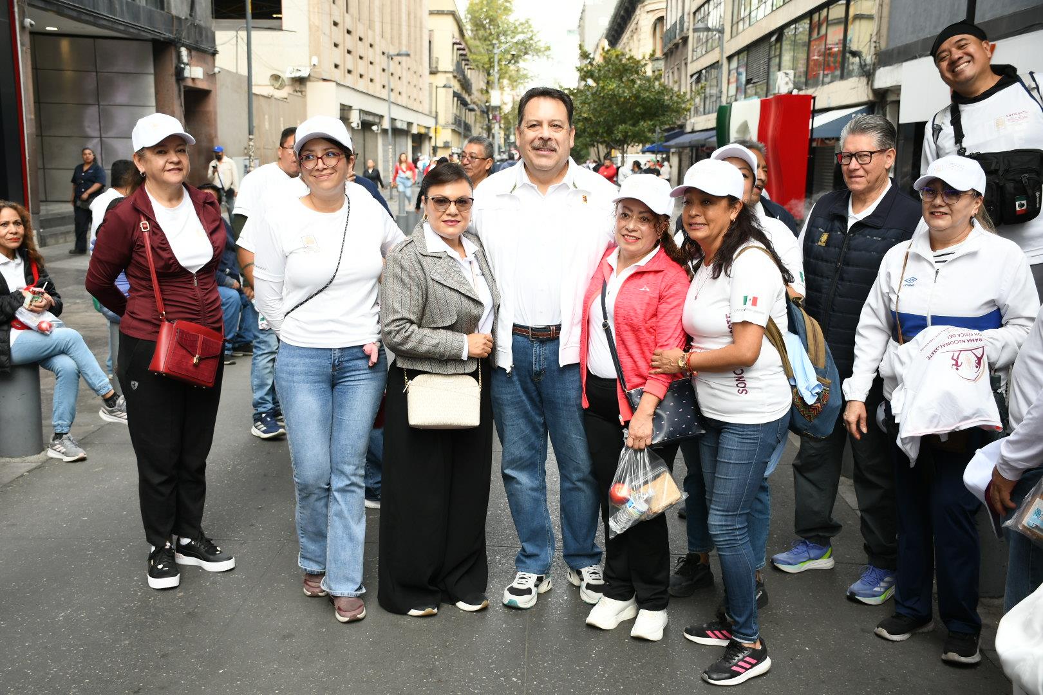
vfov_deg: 34.2
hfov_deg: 49.6
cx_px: 522
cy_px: 348
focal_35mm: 39
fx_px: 1130
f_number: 4.5
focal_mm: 26
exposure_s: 1/100
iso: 160
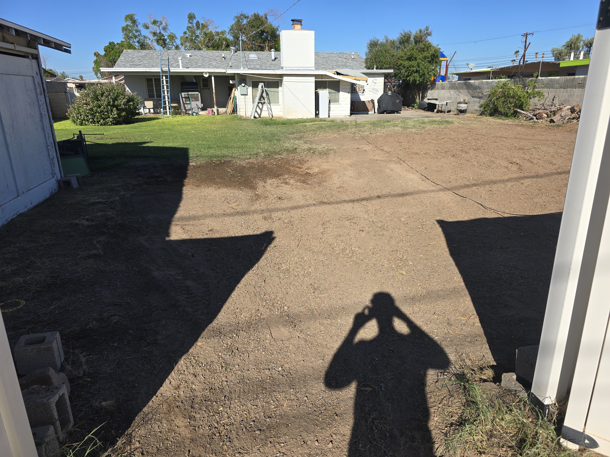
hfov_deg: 73.9
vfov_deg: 58.9
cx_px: 305
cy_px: 228
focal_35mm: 23
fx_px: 405
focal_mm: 6.3
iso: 12
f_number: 1.7
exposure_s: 1/1114
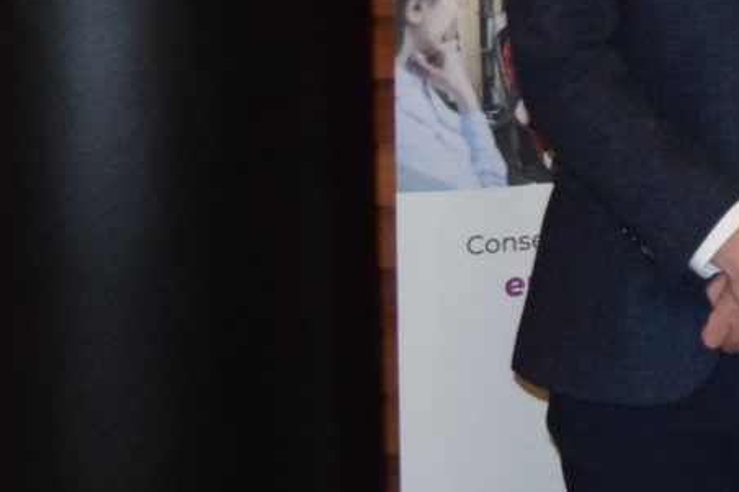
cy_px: -253
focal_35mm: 136
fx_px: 2791
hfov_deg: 13.8
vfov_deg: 9.8
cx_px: 1243
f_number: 3.8
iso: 3200
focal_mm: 20
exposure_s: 1/60
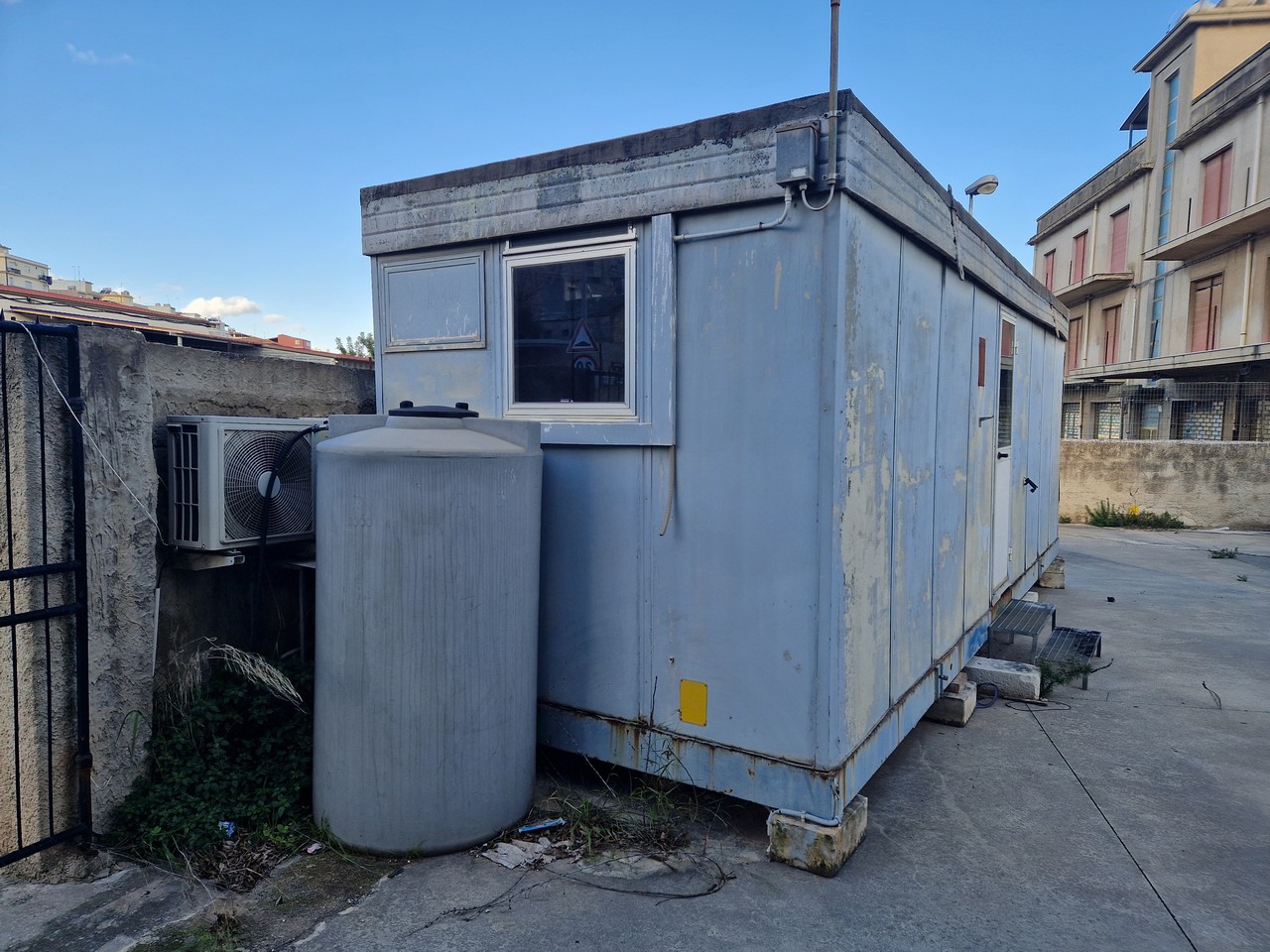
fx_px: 844
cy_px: 476
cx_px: 635
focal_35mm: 23
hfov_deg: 73.9
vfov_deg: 58.9
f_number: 1.8
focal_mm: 5.4
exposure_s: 1/538
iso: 50
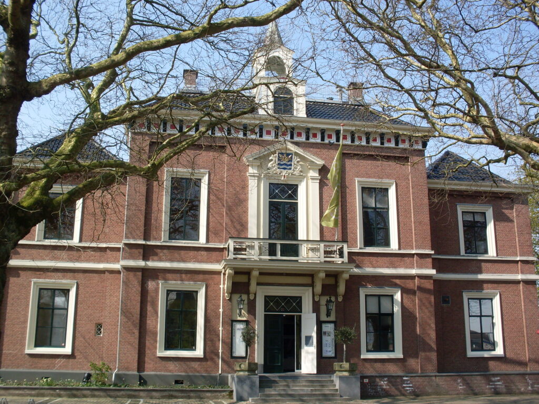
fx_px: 592
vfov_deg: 37.7
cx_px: 270
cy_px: 202
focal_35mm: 38
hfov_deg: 49.0
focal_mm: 6.3
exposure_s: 1/125
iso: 80
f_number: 8.4
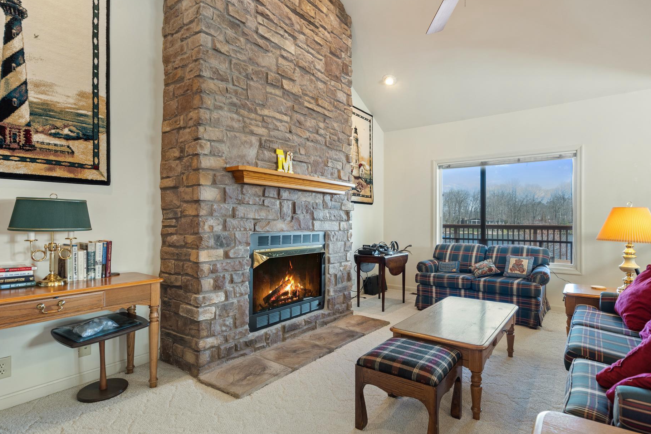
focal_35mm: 18
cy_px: 222
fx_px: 325
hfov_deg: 89.9
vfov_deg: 67.4
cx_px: 346
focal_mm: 16
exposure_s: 1/4
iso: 500
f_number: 8
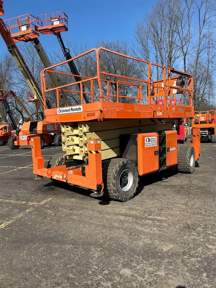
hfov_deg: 53.1
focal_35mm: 26
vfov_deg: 67.3
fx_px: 216
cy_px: 144
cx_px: 108
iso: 50
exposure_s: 1/3571
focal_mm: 5.7
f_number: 1.5
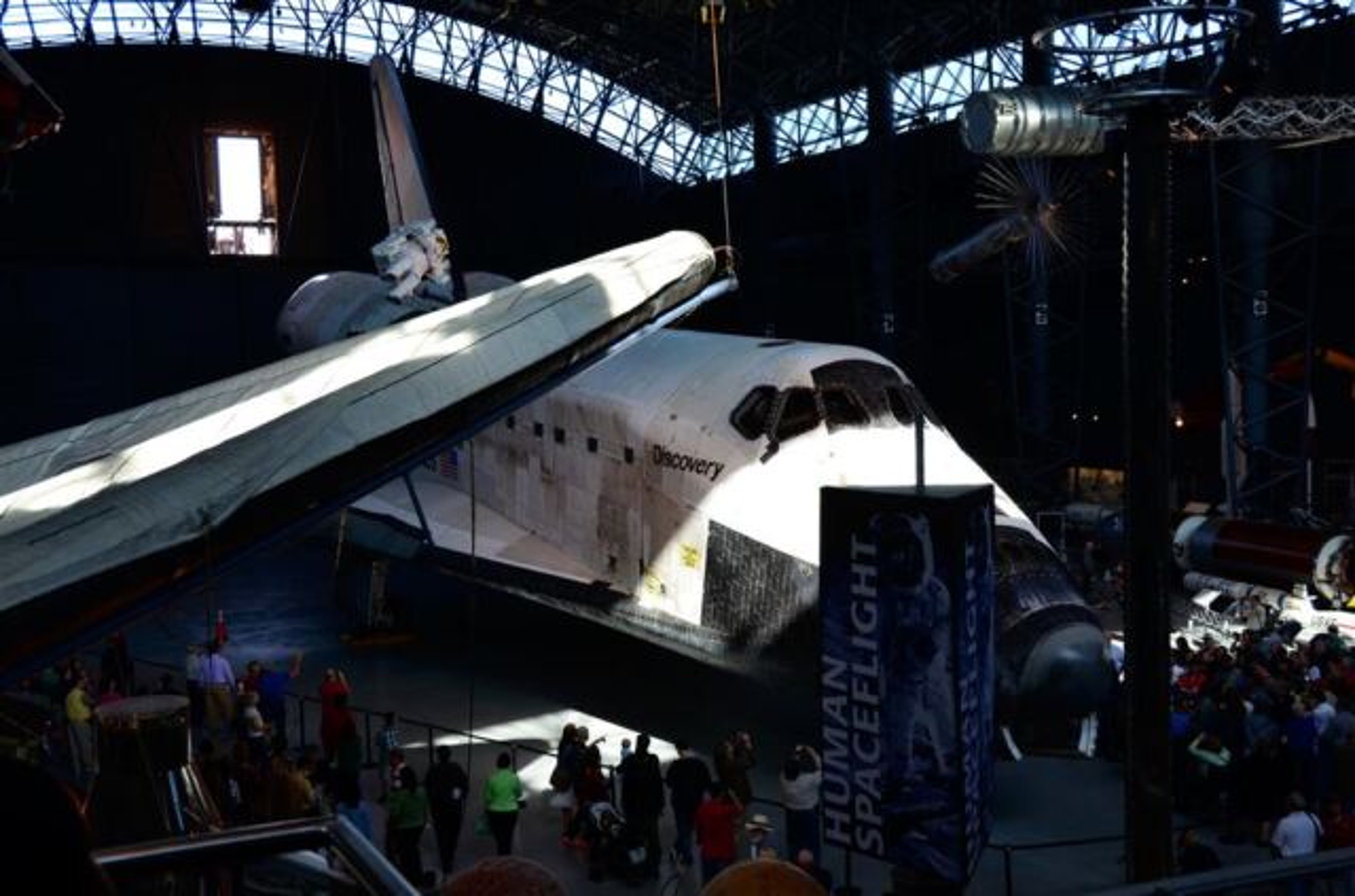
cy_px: 448
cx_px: 678
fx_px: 1520
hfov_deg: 48.0
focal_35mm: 40
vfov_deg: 32.8
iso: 400
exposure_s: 1/160
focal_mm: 27
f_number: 6.3
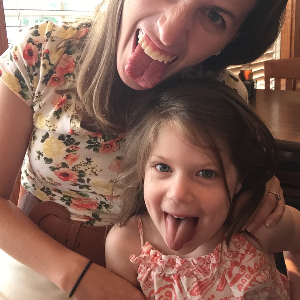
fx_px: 363
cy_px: 117
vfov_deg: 44.6
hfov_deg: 44.9
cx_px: 152
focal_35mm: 37
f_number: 2.2
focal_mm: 2.65
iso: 80
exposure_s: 1/30
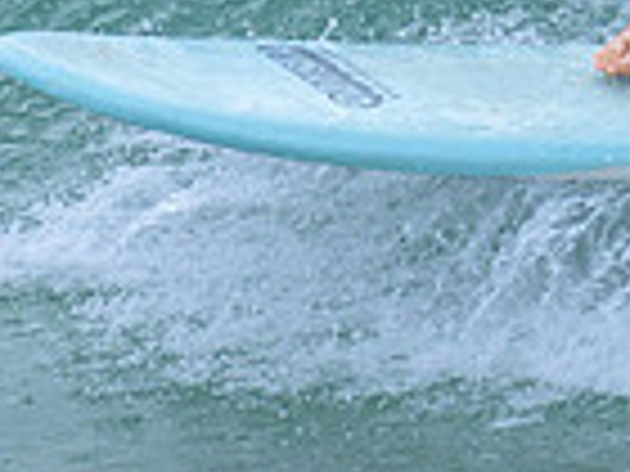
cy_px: -345
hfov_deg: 0.8
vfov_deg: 0.6
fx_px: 46191
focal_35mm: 2538
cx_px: 324
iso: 1600
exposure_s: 1/2000
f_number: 8
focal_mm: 560
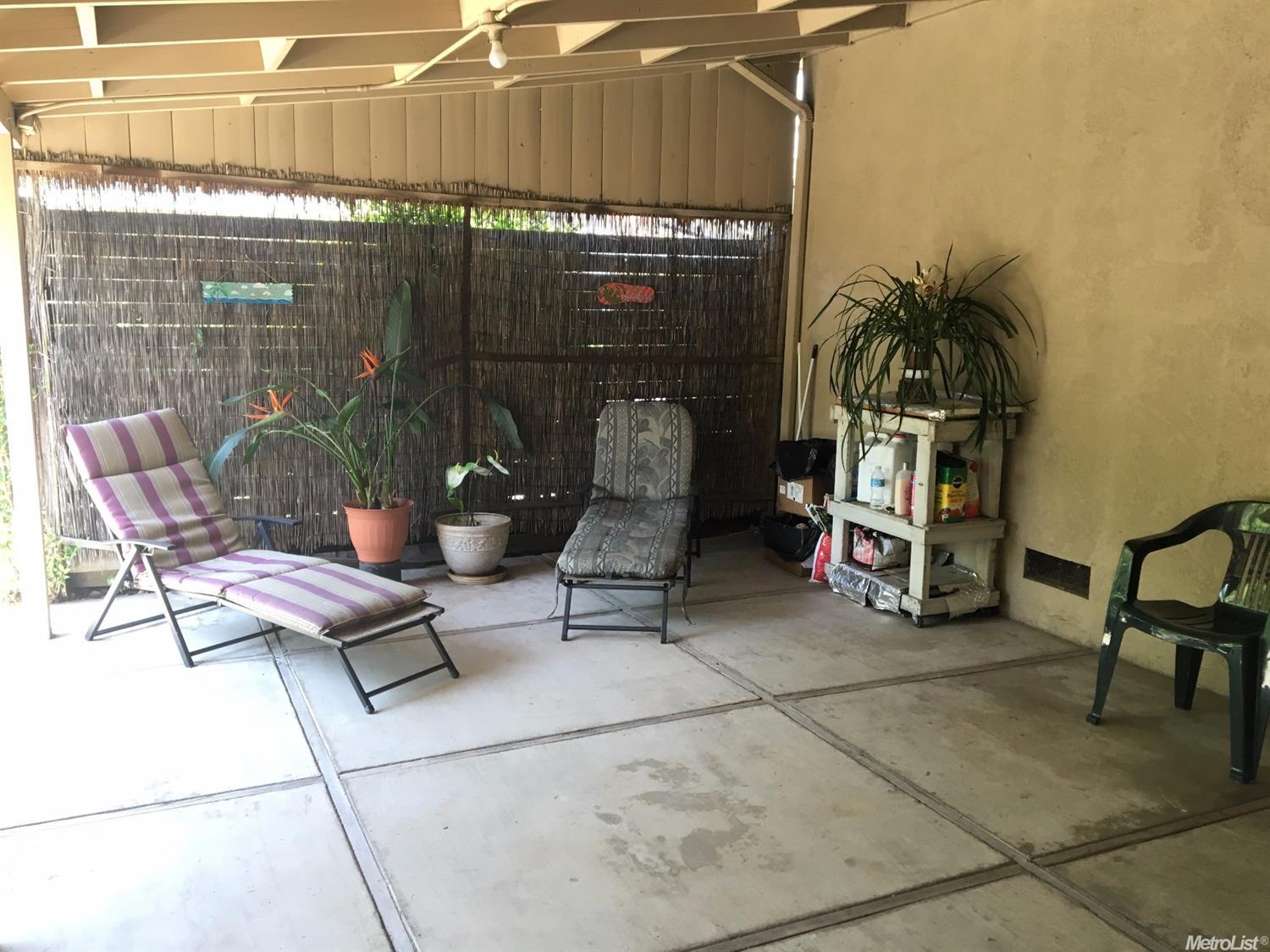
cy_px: 476
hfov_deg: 61.7
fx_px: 1064
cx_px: 635
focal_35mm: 29
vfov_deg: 48.2
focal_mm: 4.15
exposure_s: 1/30
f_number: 2.2
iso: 40
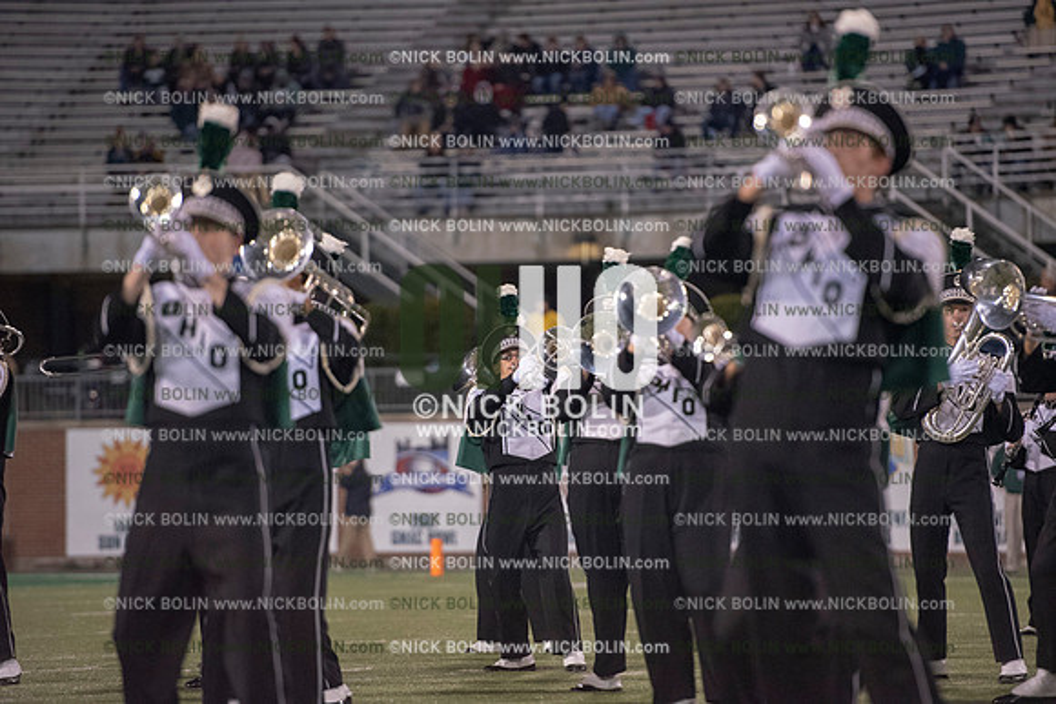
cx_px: 528
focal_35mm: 200
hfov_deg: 10.3
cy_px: 352
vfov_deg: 6.9
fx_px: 5868
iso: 5000
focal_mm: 200
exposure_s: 1/1250
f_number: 3.2
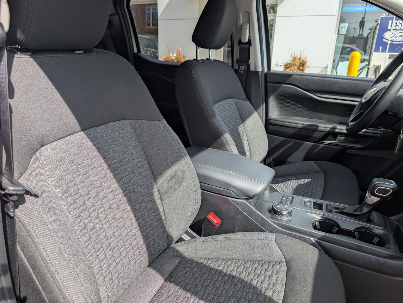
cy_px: 152
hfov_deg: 71.5
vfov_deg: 56.9
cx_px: 202
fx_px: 280
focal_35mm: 24
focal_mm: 6.9
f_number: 1.68
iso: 21
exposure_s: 1/536
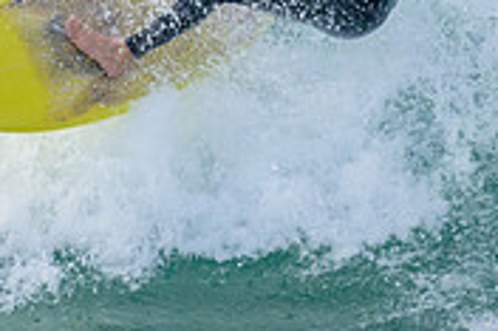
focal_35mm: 2639
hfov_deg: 0.8
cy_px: -106
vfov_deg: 0.5
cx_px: 48
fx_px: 36471
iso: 3200
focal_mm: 800
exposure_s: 1/1250
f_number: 11
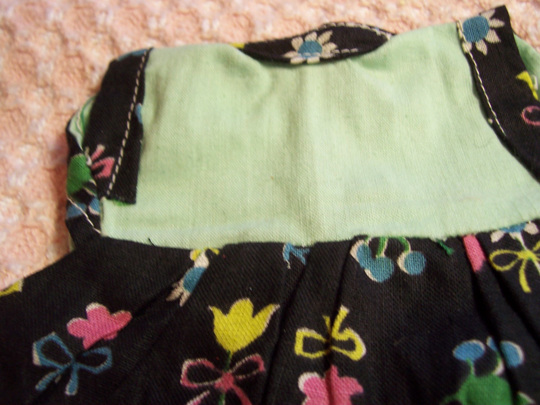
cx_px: 270
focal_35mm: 37
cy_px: 202
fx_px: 577
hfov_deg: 50.1
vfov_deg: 38.7
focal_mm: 5.6
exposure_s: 1/45
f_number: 2.8
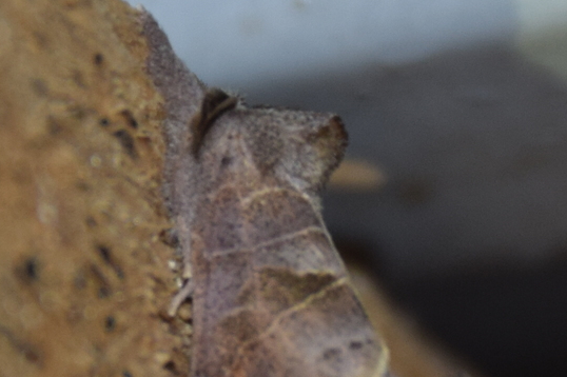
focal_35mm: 375
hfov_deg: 5.5
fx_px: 5902
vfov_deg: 3.7
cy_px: 285
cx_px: 248
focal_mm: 140
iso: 320
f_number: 5.6
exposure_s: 1/60
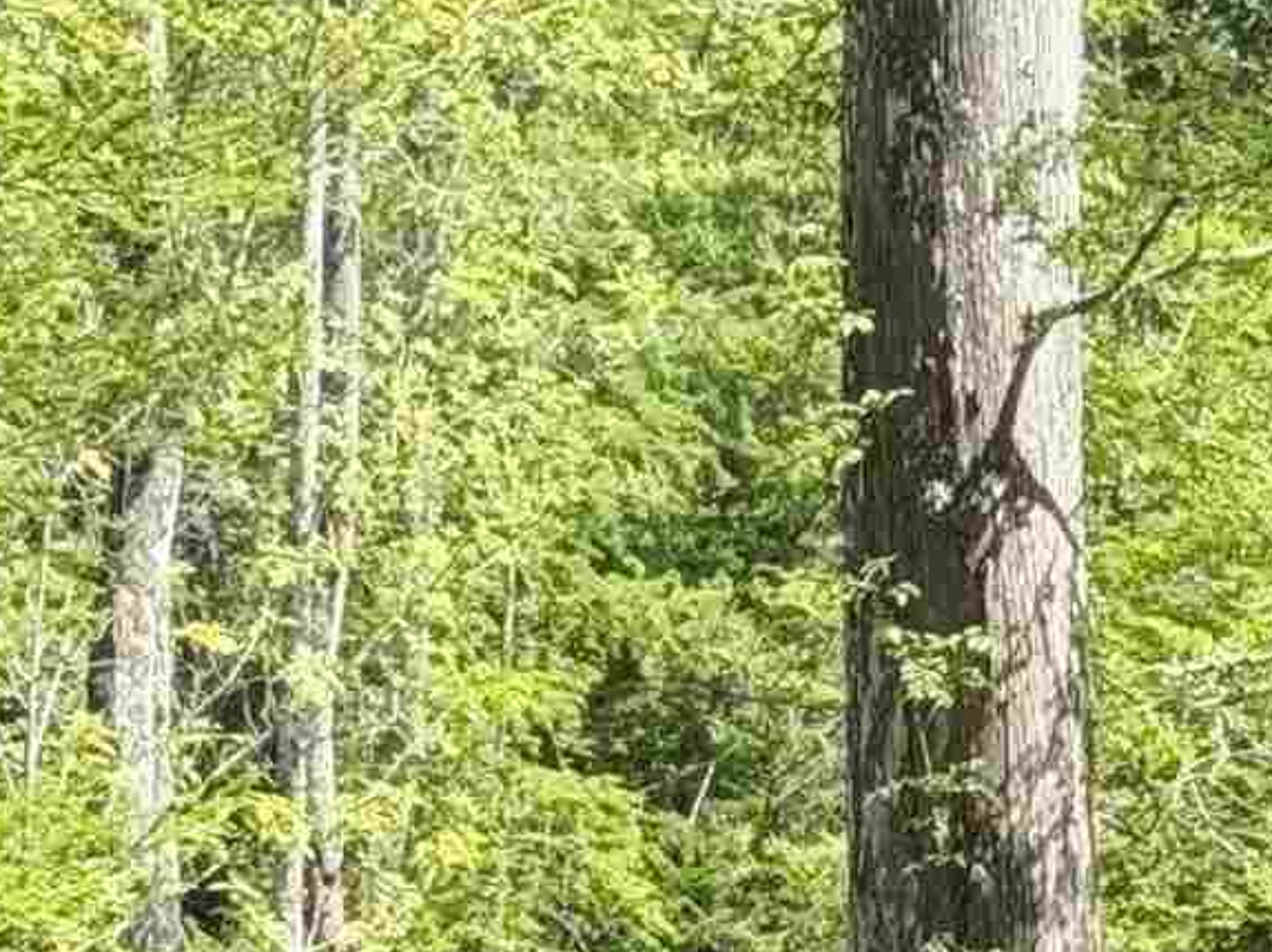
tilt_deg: +0.5
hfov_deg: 7.7
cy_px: 1045
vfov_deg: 5.8
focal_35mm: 257
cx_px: 1070
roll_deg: +1.4
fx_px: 9440
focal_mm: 6.76
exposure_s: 1/425
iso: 80
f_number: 1.78
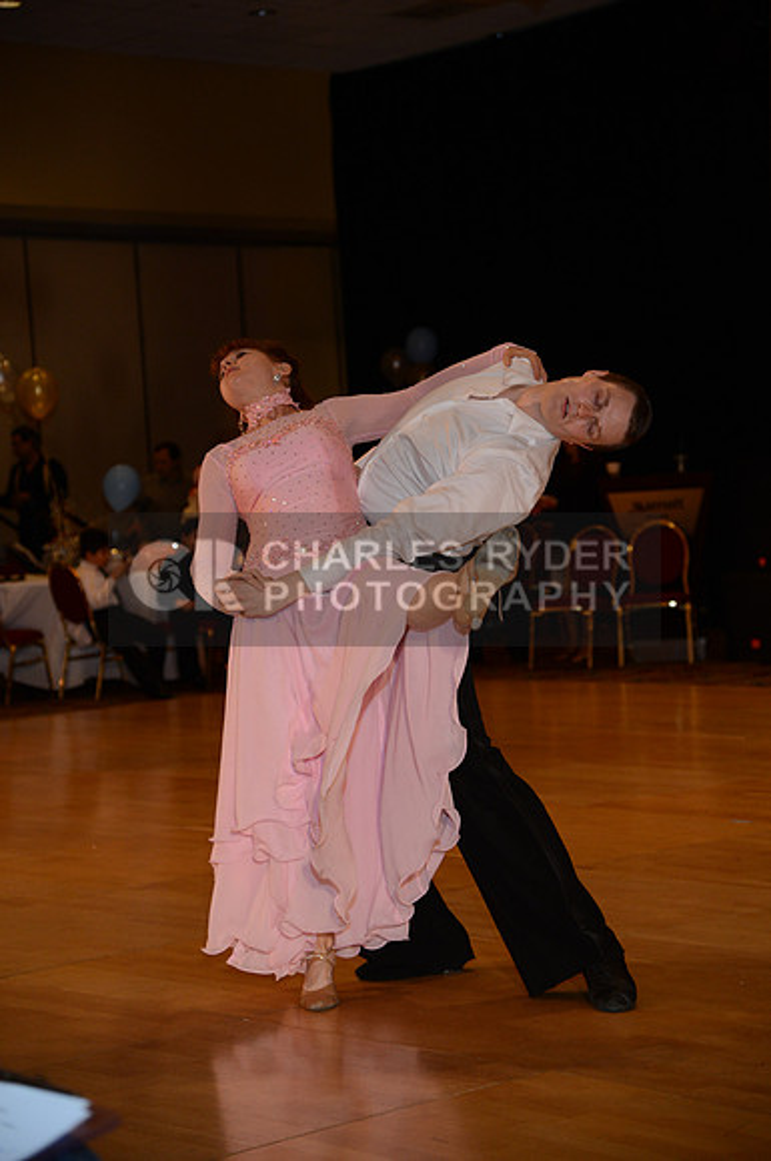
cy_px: 580
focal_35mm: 82
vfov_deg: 24.8
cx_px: 386
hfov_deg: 16.6
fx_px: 2642
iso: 2000
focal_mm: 82
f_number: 4.5
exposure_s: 1/200
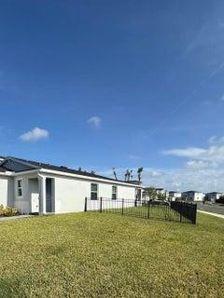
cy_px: 218
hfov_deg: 60.8
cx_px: 63
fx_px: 181
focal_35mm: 21
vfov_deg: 74.2
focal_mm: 2.22
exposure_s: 1/3460
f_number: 2.2
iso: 50
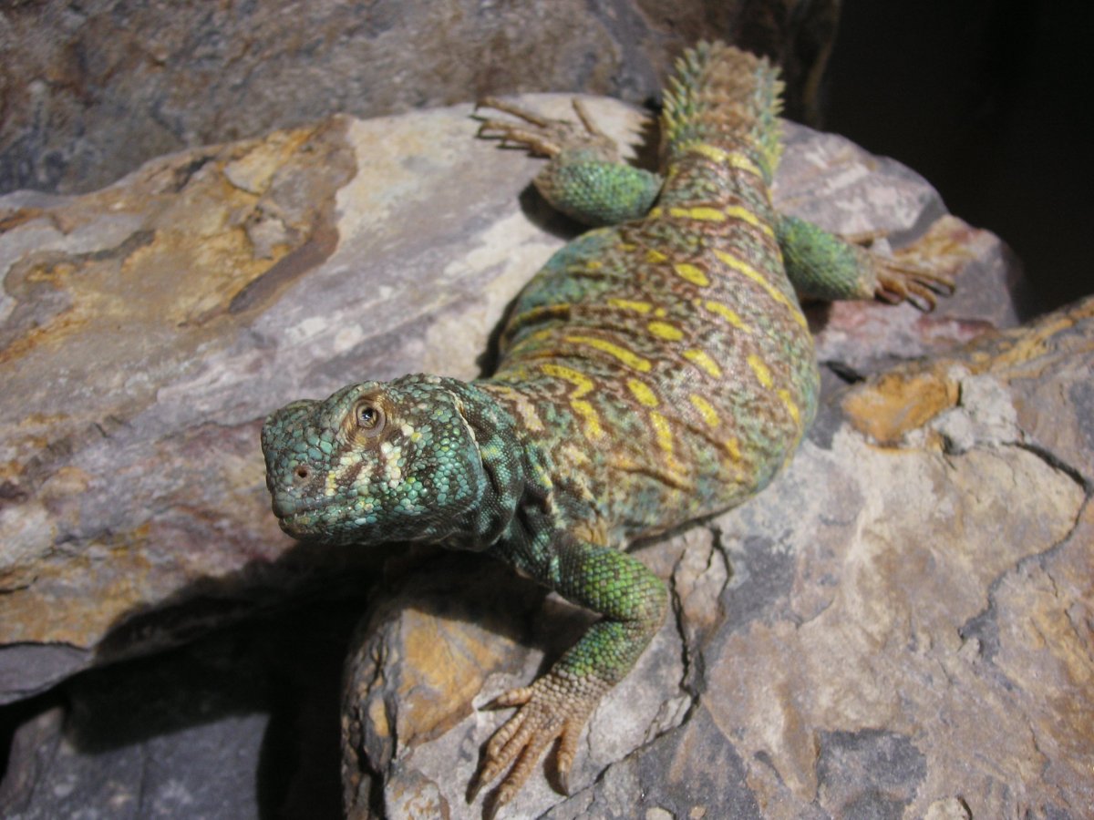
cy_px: 410
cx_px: 547
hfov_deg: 49.0
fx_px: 1201
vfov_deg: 37.7
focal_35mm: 38
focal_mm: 6.3
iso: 50
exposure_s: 1/180
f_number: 2.9
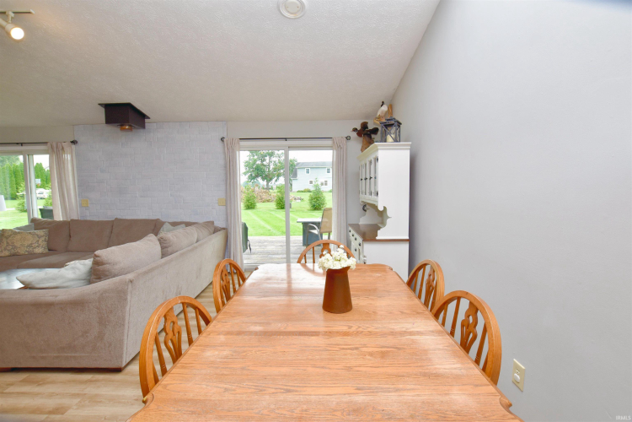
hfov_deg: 100.4
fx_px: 263
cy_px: 211
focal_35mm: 15
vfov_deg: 77.3
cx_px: 316
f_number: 6.3
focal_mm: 10
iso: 400
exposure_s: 1/160
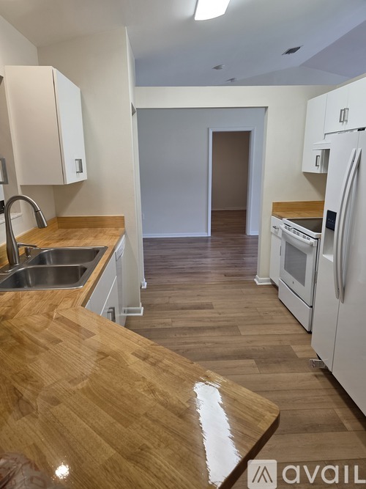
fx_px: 324
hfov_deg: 58.9
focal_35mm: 23
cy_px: 244
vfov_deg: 73.9
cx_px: 183
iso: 160
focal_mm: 6.3
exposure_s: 1/120
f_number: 1.7
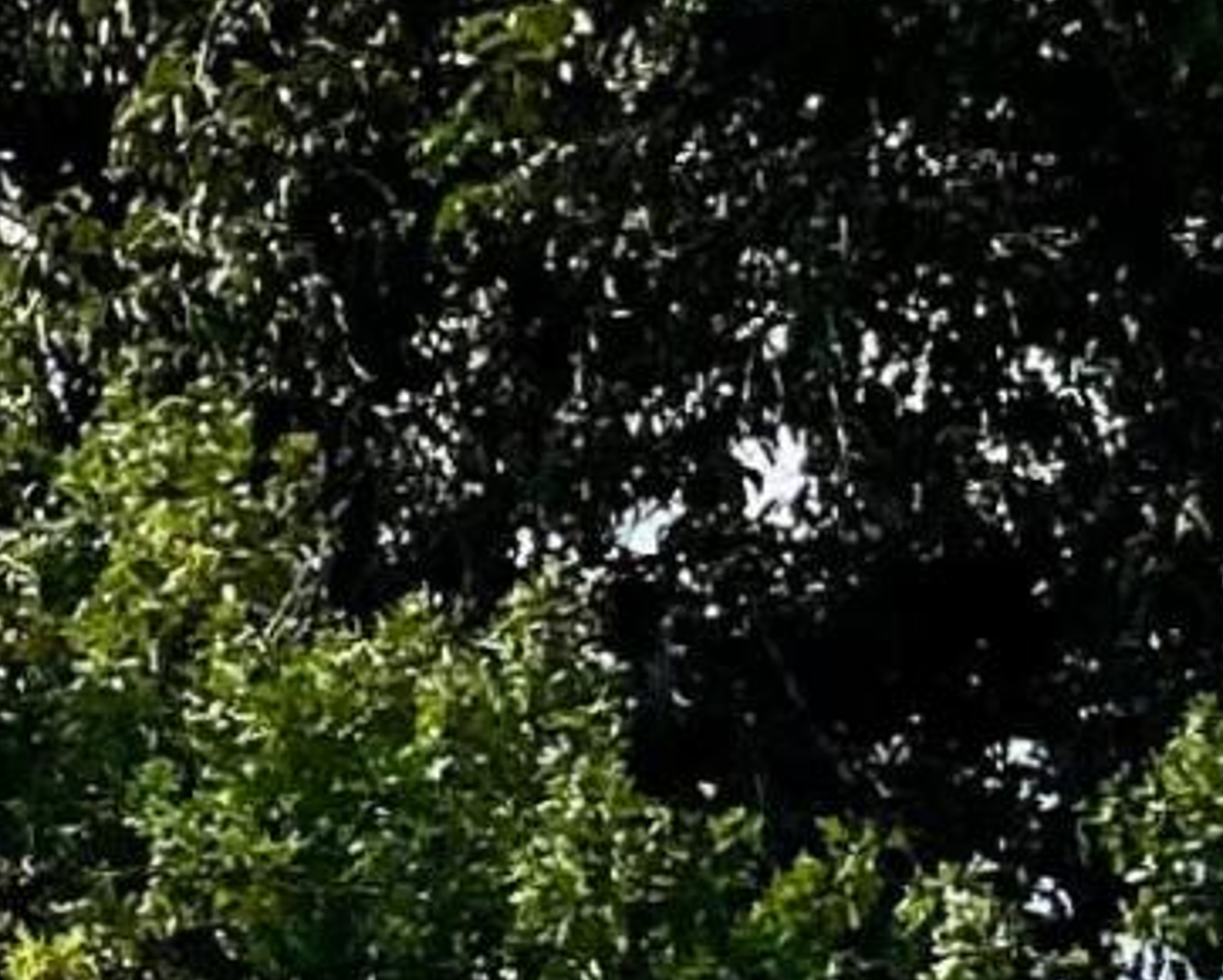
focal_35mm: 225
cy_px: 1044
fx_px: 8149
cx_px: -1757
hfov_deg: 7.9
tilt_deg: +10.9
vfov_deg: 6.8
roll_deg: +0.6
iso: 20
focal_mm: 3
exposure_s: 1/3788
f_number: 1.8
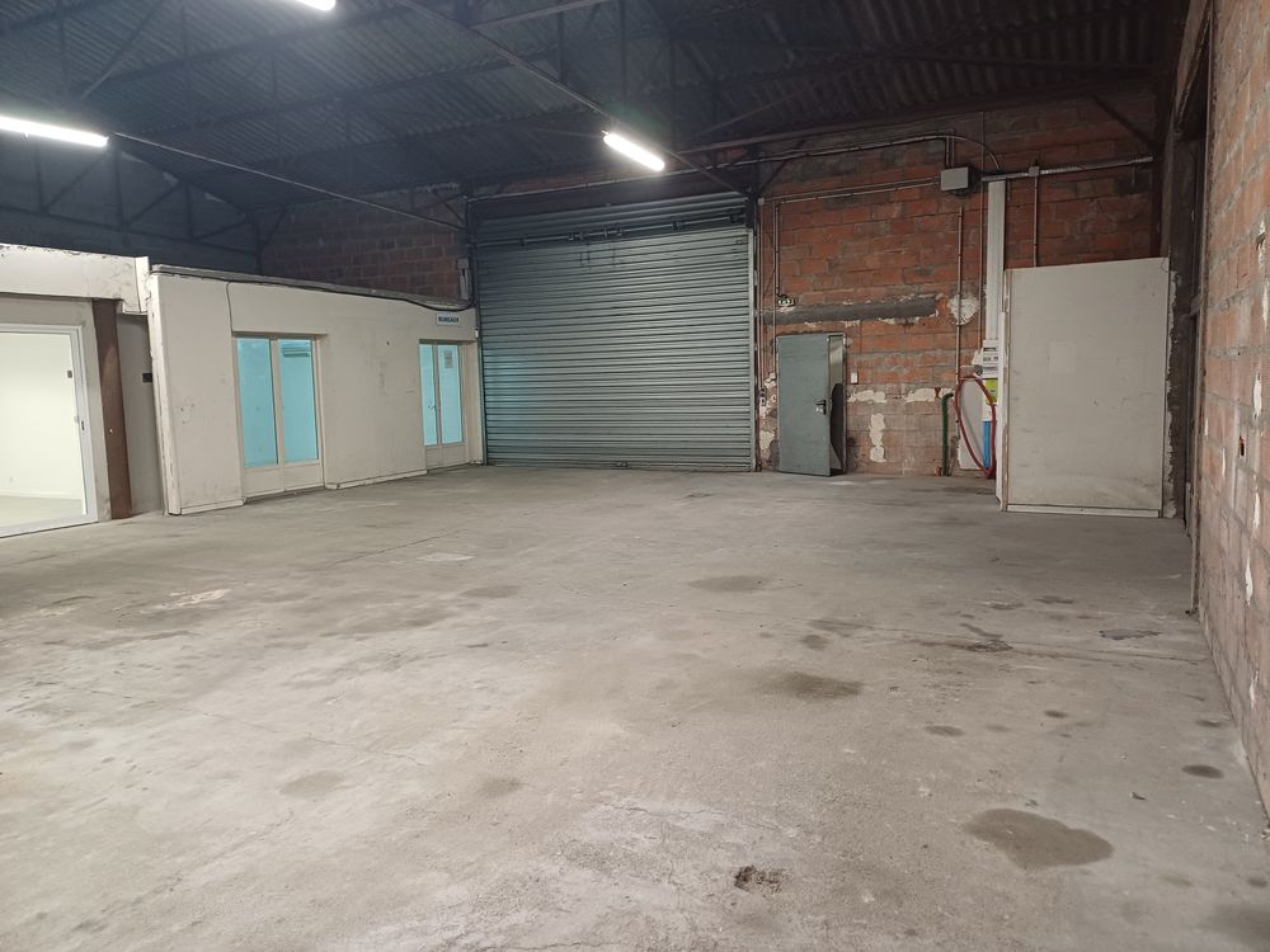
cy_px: 476
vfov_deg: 54.9
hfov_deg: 69.4
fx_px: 917
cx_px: 635
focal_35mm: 25
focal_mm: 4.65
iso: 400
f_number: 1.8
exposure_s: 1/33
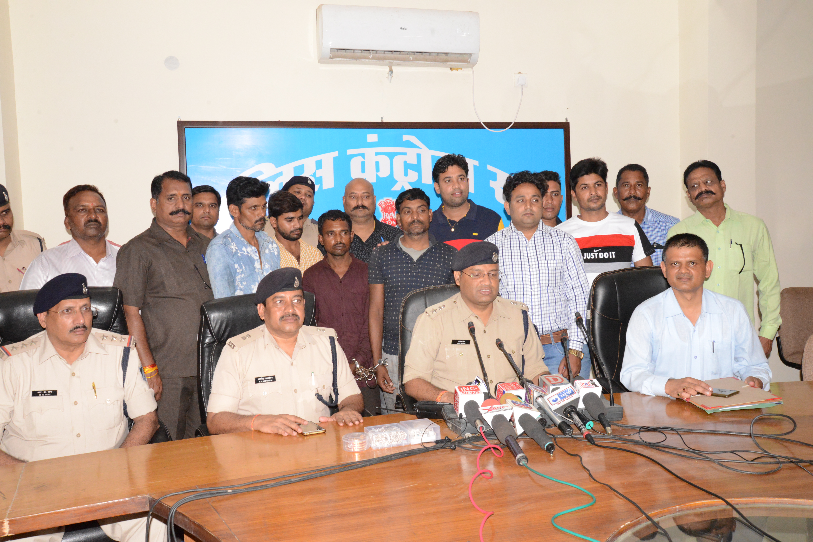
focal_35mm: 34
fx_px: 768
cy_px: 271
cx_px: 406
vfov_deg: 38.9
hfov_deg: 55.8
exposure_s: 1/200
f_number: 16
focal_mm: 34
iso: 6400
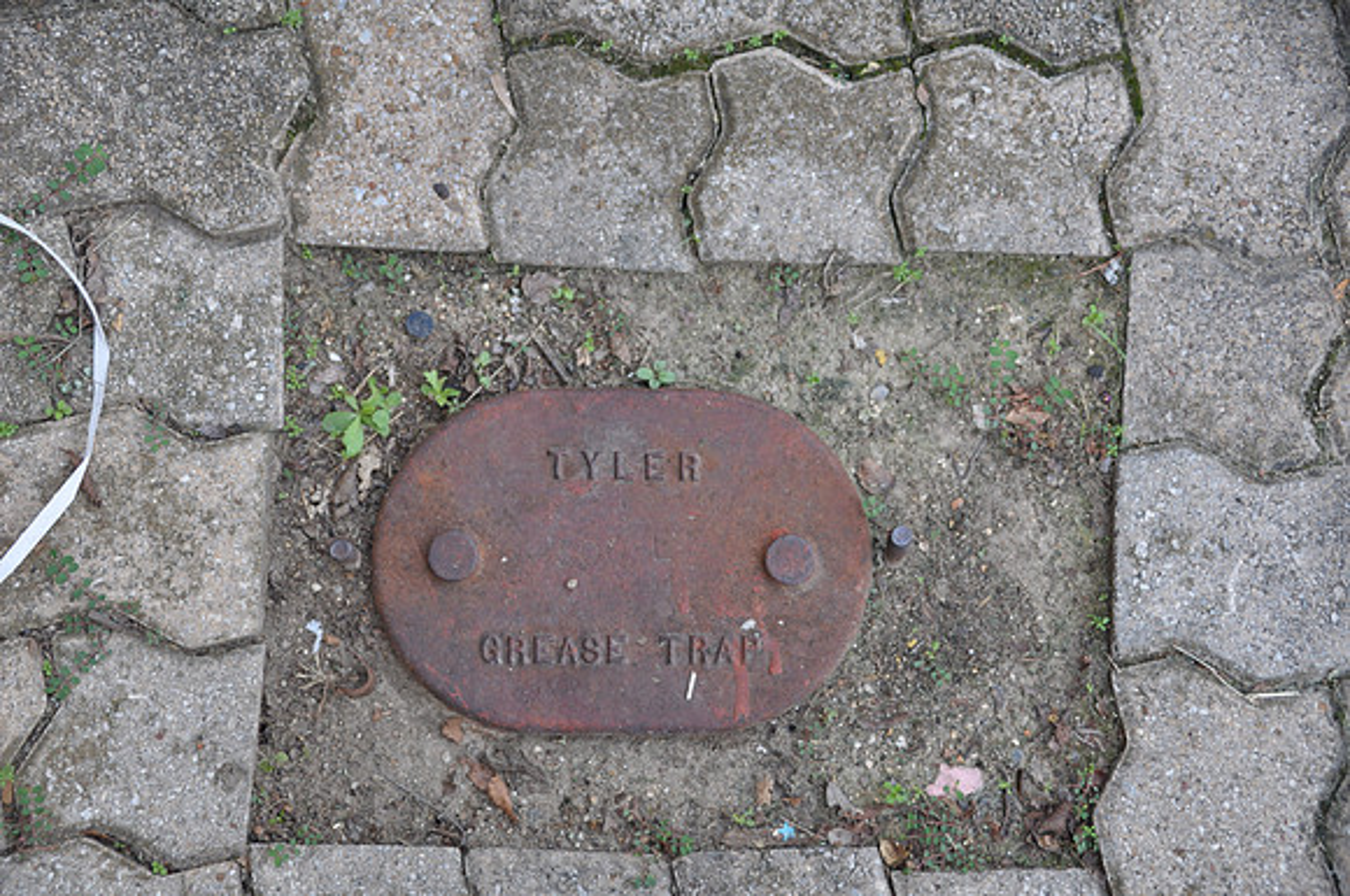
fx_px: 2247
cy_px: 448
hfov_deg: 33.4
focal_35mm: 60
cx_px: 675
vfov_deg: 22.6
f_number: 4.5
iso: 220
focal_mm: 40
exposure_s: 1/125
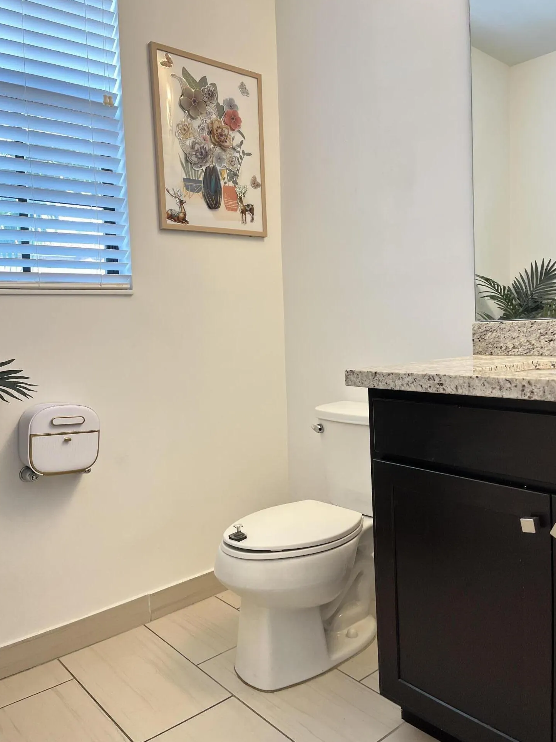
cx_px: 277
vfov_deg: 65.3
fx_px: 578
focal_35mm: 27
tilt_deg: -4.4
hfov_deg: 51.3
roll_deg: +1.5
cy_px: 359
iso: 125
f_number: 1.6
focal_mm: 5.1
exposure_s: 1/120
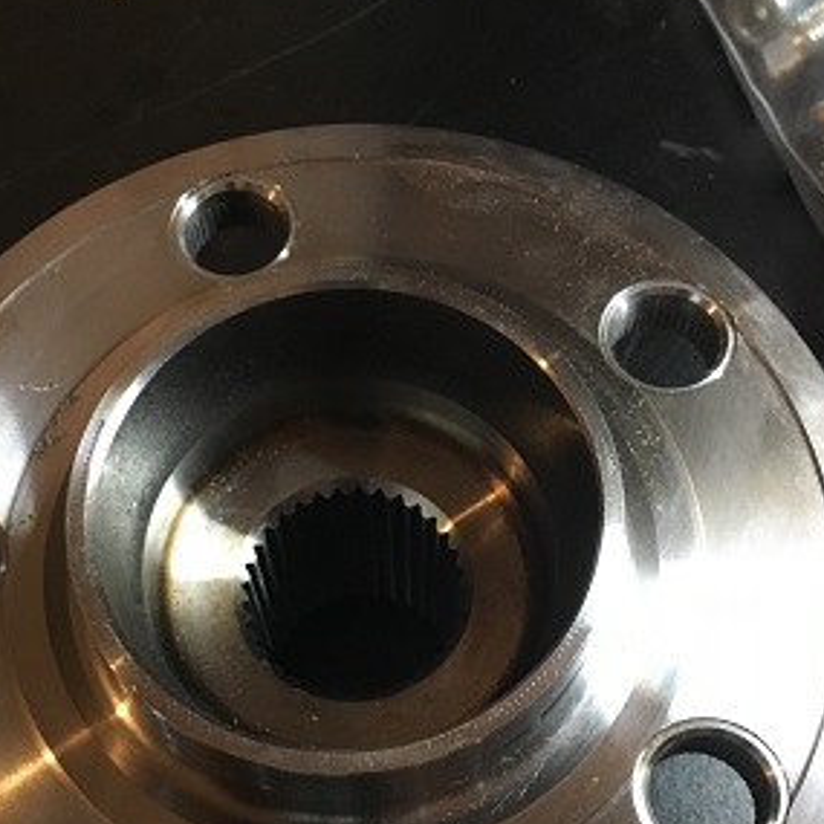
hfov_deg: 35.3
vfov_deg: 34.8
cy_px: 591
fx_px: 1293
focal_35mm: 48
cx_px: 367
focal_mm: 4.15
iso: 250
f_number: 2.2
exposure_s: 1/15
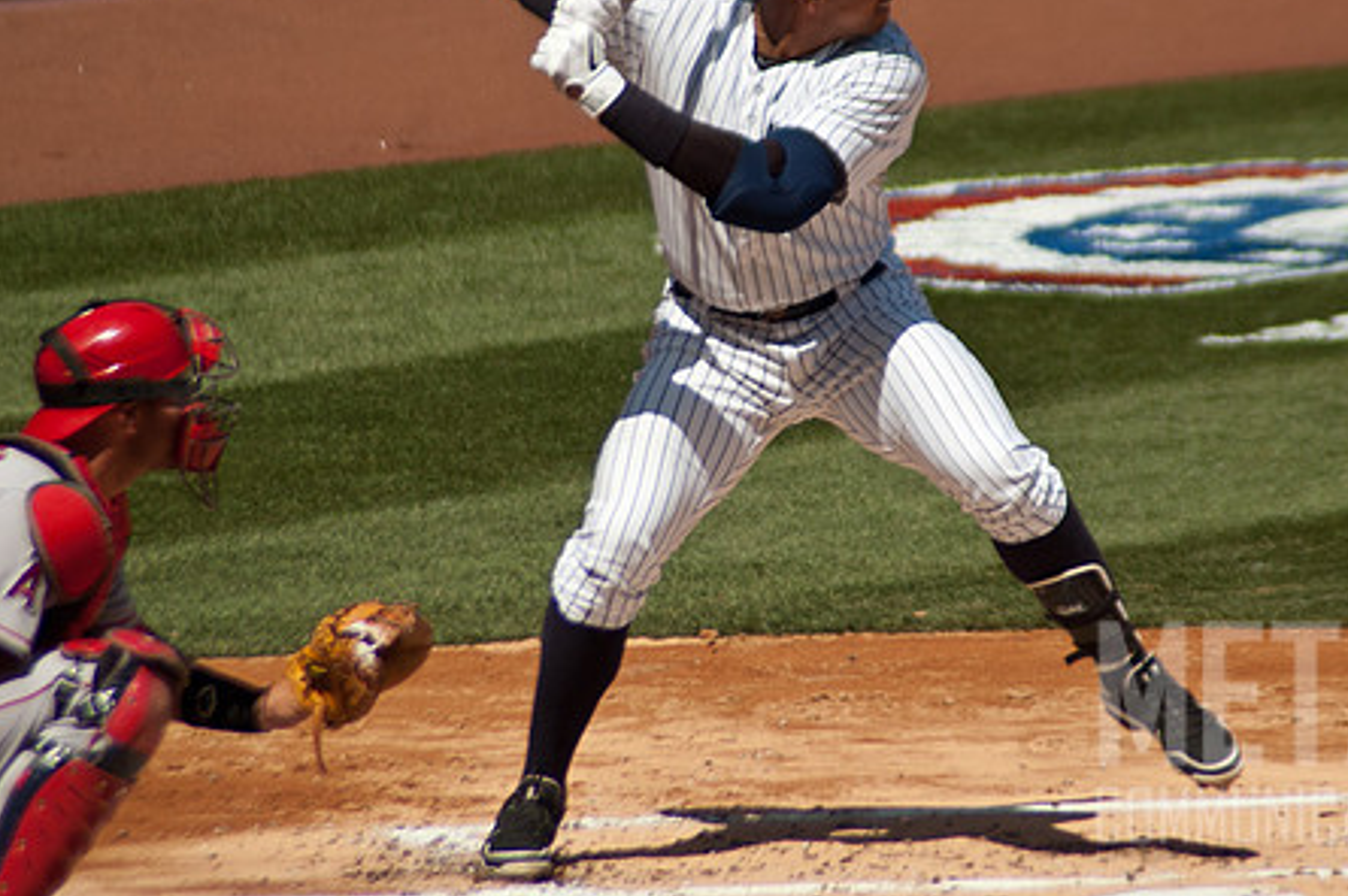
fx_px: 21963
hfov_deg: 3.5
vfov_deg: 2.3
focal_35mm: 587
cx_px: 797
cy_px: 345
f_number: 5.6
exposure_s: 1/2000
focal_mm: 300
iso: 320
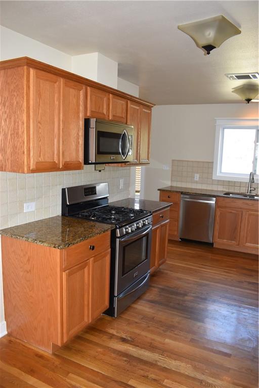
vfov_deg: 67.4
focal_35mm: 27
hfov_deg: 47.9
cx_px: 130
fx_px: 291
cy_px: 194
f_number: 5
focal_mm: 18
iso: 800
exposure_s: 1/100
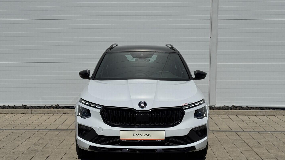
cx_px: 143
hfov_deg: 39.2
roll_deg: +0.4
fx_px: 400
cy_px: 95
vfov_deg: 22.6
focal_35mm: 53
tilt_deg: -5.9
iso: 64
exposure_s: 1/15385
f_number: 1.78
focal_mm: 6.76
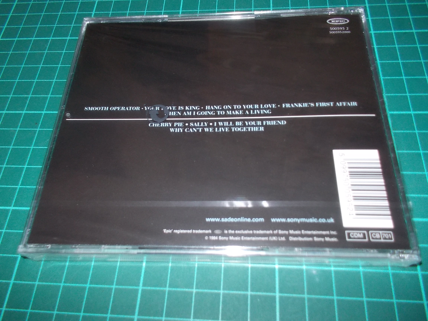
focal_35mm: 29
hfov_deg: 61.7
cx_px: 214
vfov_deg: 48.2
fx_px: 359
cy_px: 160
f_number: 3.3
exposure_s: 1/30
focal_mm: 4.1
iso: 200
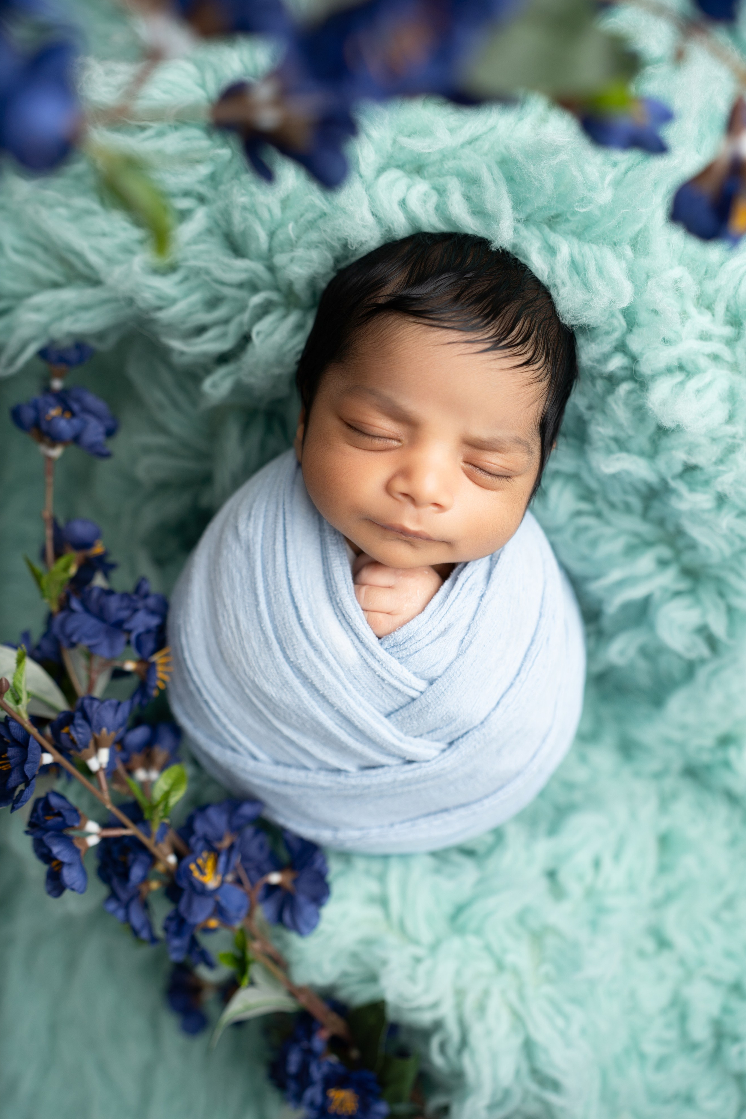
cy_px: 547
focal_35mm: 36
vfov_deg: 53.1
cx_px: 380
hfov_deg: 36.9
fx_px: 1119
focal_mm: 35
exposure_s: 1/200
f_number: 2.5
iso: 100
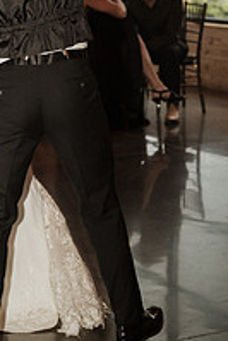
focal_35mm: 113
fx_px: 1072
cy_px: -21
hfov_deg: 12.0
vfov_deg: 17.6
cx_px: -12
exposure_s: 1/100
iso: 500
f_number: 2.8
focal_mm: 50
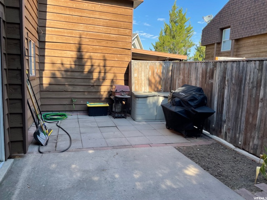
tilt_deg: -7.2
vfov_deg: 53.1
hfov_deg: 67.3
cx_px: 134
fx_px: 201
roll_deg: -2.4
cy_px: 100
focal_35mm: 26
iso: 32
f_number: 1.6
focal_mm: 4.2
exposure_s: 1/686
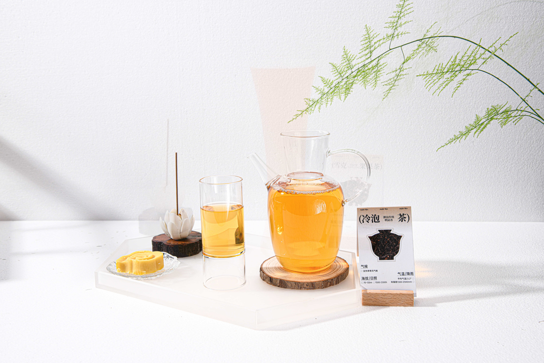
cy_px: 182
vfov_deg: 29.2
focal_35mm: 46
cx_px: 272
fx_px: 695
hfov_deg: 42.7
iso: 250
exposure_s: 1/200
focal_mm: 46
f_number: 11
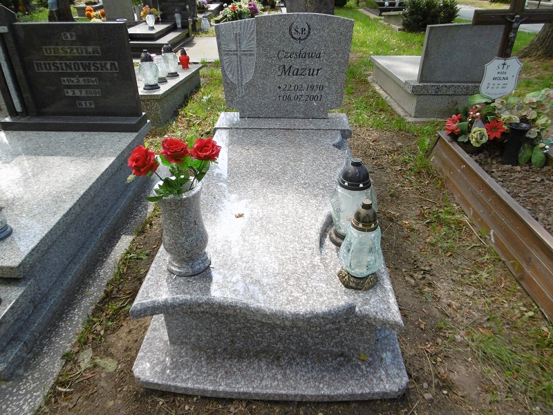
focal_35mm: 24
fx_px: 383
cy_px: 208
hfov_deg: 71.6
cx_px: 276
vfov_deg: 56.8
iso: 100
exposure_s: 1/250
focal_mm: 4.3
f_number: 3.1
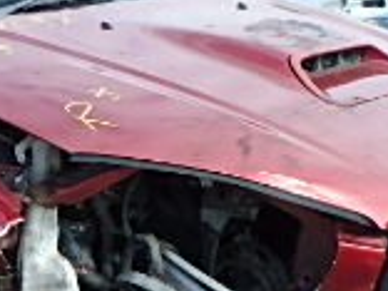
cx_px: 0
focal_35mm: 86
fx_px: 964
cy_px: 154
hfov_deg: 21.9
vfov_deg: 17.2
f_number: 3.5
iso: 125
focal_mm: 3.7
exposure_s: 1/400
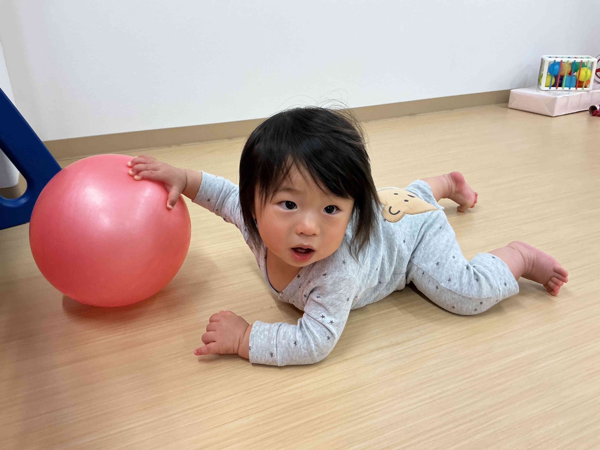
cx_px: 300
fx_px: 503
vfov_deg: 48.2
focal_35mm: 29
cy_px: 225
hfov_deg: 61.7
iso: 50
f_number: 1.8
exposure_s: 1/120
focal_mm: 3
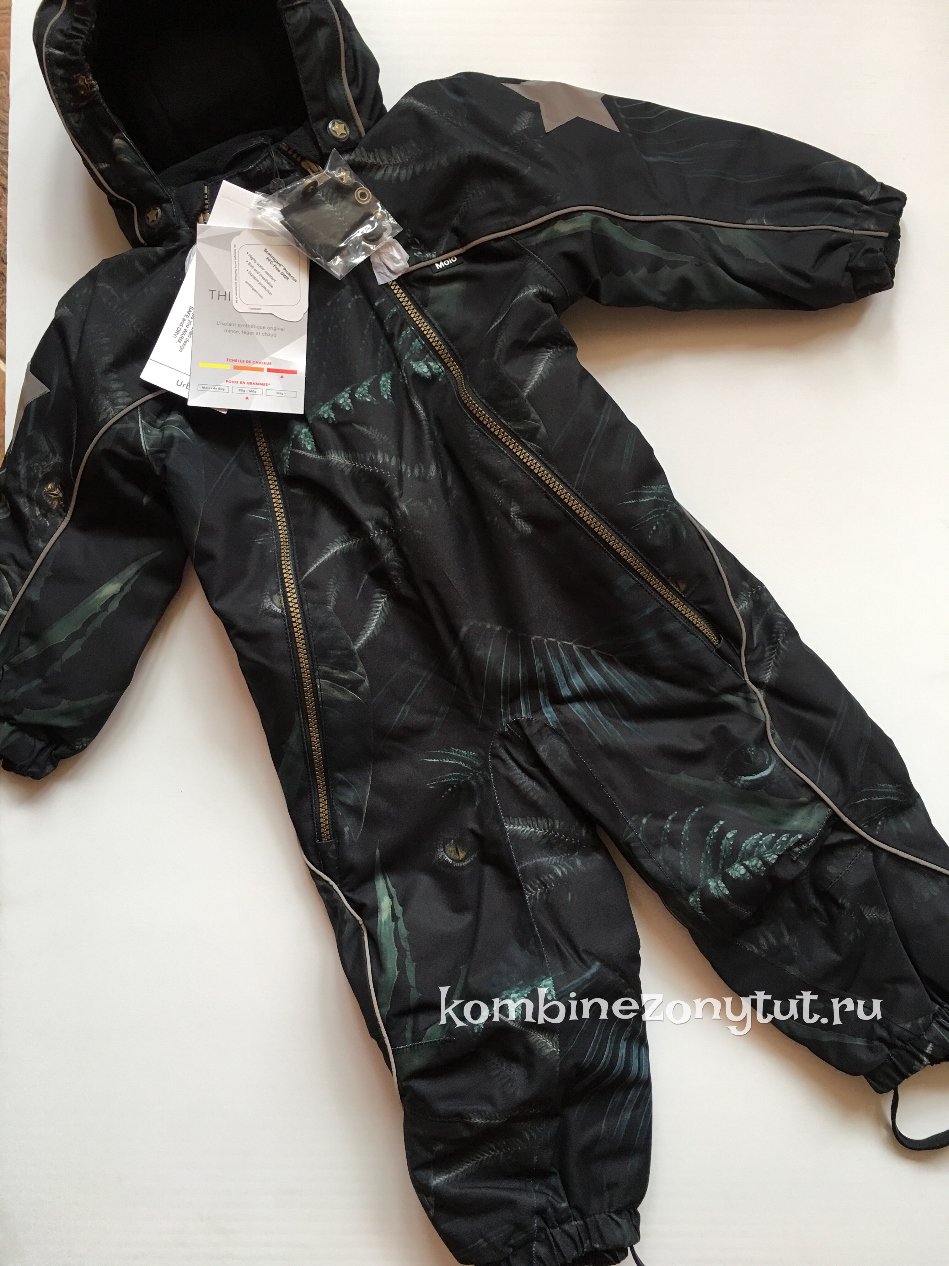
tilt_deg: -88.8
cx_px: 474
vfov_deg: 61.7
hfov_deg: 48.2
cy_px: 633
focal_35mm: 29
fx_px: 1060
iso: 50
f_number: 2.2
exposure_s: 1/33
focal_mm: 4.15
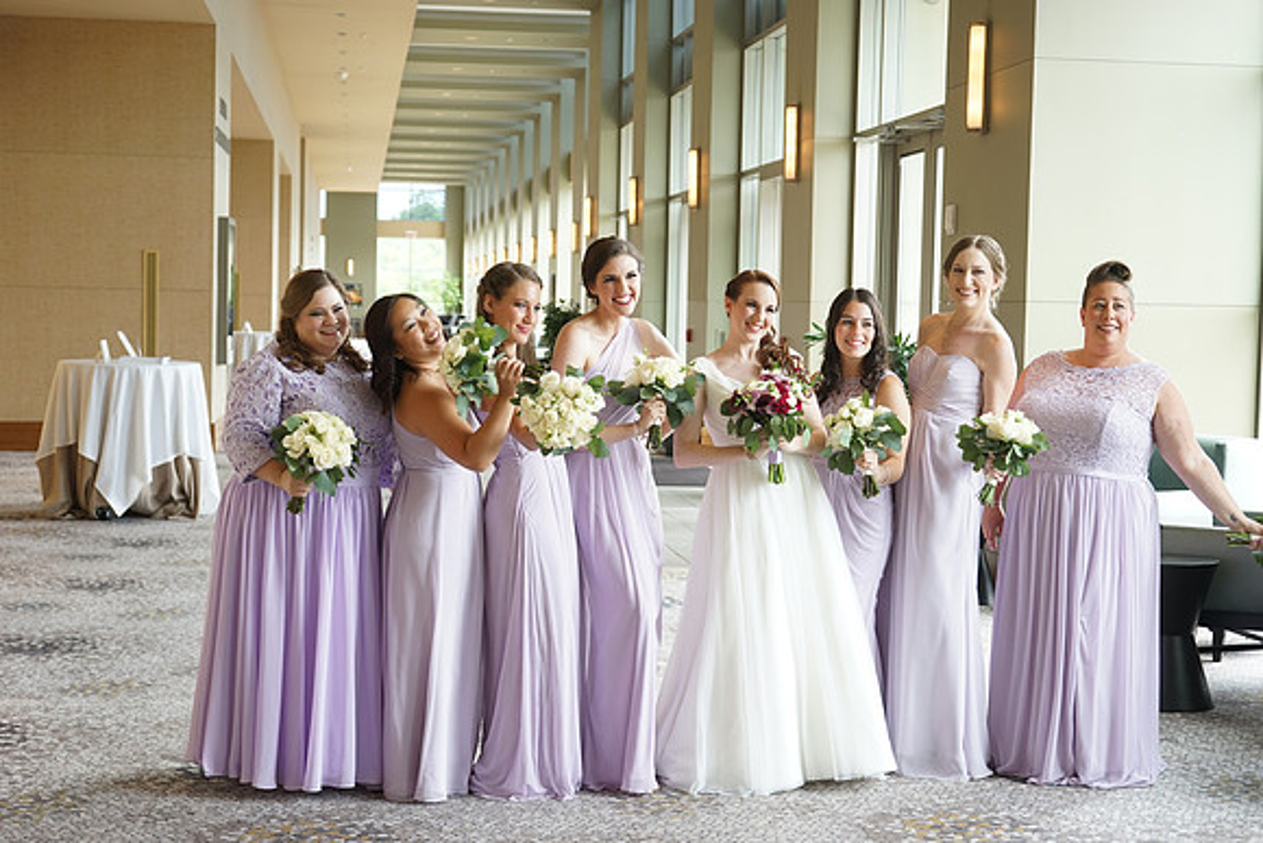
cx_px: 632
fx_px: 1965
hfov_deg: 35.6
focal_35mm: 56
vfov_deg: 24.2
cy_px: 422
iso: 640
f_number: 5.6
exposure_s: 1/60
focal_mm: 56
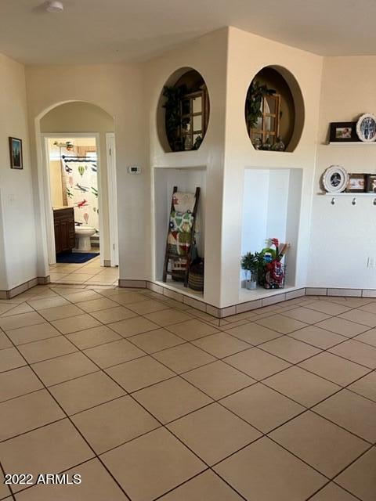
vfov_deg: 67.3
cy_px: 250
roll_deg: -0.1
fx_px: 377
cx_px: 188
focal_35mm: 26
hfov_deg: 53.1
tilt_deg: -9.4
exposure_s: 1/60
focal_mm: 5.7
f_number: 1.5
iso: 160
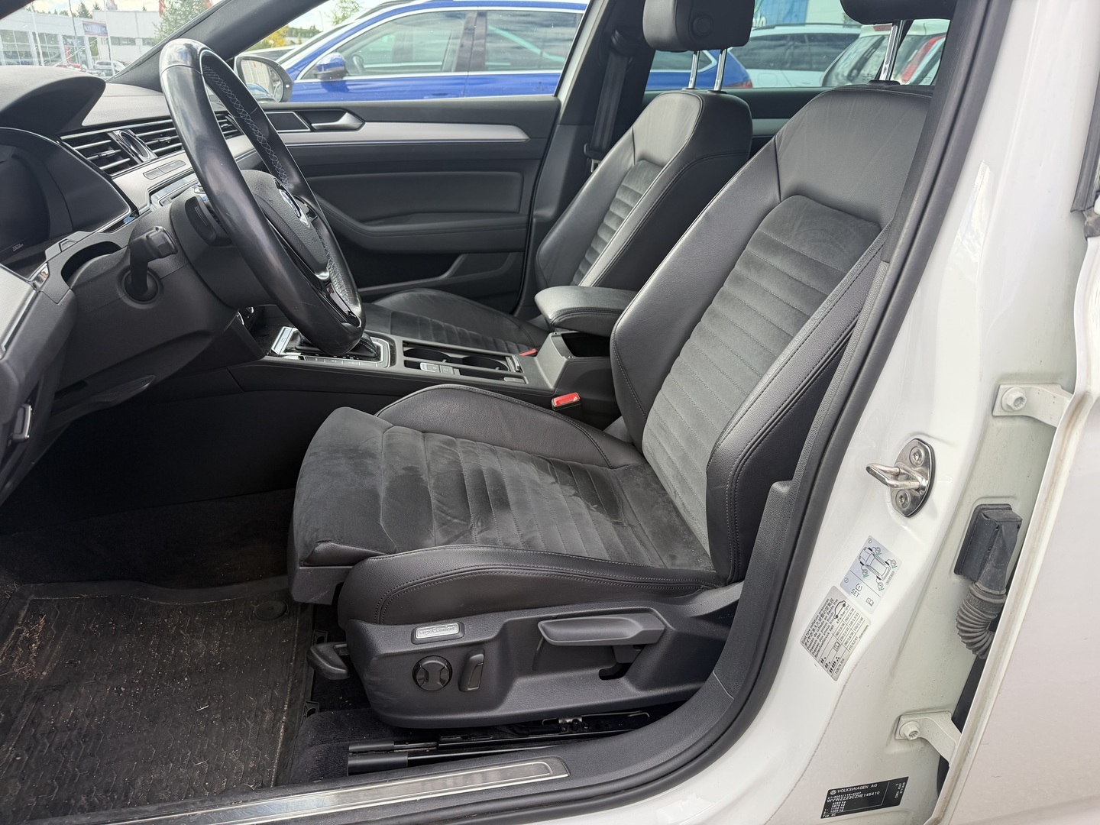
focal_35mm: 24
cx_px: 550
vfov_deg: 56.8
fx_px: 763
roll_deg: -3.3
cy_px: 412
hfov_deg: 71.6
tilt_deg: -24.3
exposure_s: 1/381
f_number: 1.78
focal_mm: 6.76
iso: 100
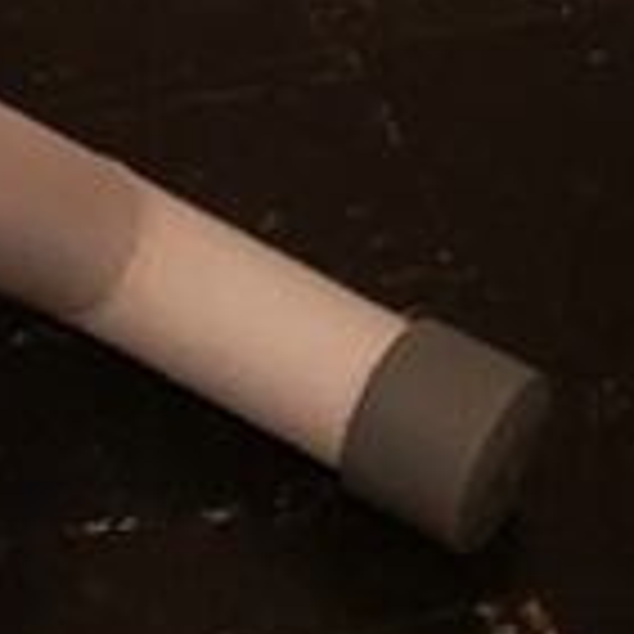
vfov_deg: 7.5
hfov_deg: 7.7
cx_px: -175
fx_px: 4662
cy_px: -623
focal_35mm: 225
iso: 640
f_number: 1.8
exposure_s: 1/25
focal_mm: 3.95
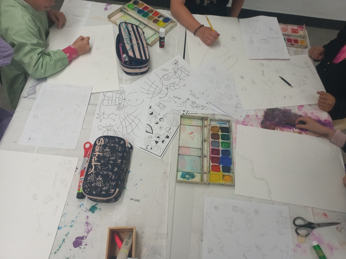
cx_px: 175
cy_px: 130
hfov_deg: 67.3
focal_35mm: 26
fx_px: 260
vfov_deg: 53.1
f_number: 1.8
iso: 160
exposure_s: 1/50
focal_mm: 4.6
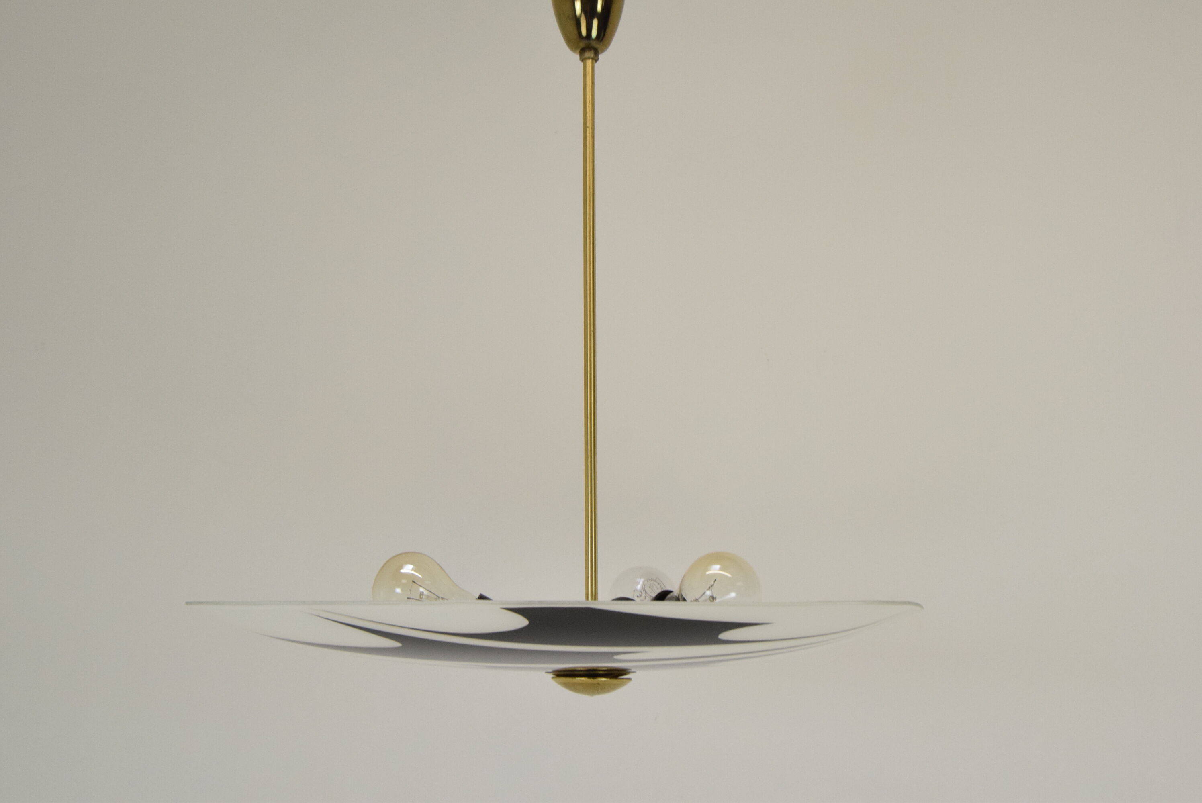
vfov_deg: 26.5
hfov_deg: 38.9
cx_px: 601
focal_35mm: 51
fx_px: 1704
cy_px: 402
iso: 1600
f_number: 10
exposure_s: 1/400
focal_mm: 34
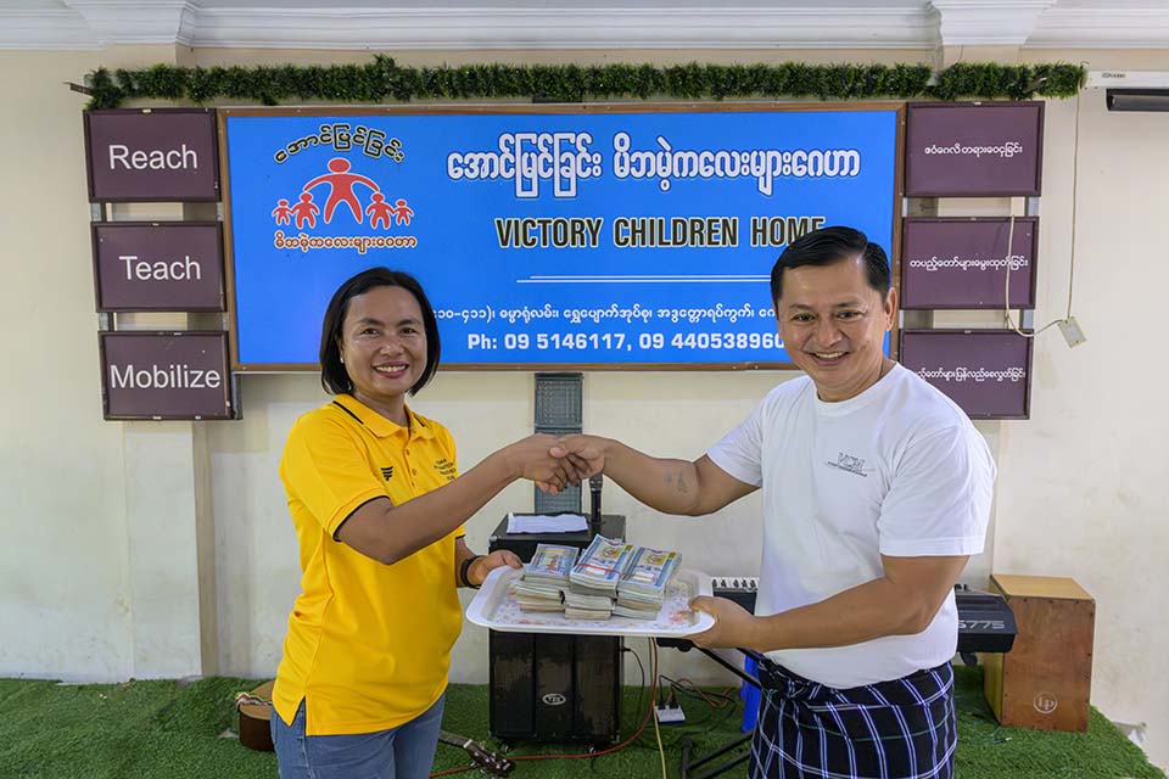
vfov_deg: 53.1
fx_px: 779
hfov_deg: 73.7
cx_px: 584
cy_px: 390
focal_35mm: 24
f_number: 7.1
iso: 18000
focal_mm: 24
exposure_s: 1/200
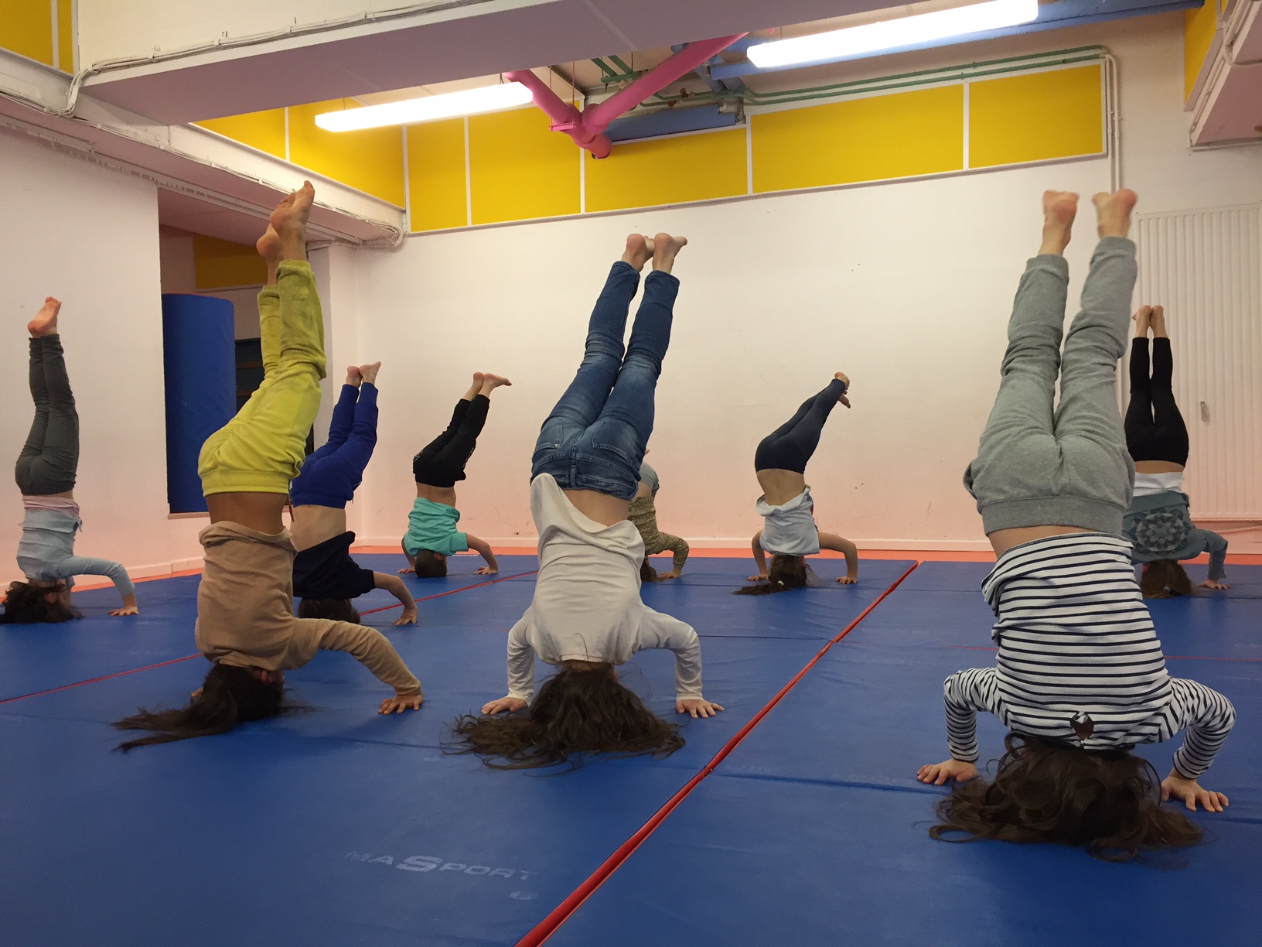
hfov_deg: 61.7
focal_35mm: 29
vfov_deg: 48.2
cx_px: 631
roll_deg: +0.9
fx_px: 1057
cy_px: 474
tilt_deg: -1.1
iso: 50
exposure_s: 1/33
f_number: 2.2
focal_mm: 4.15
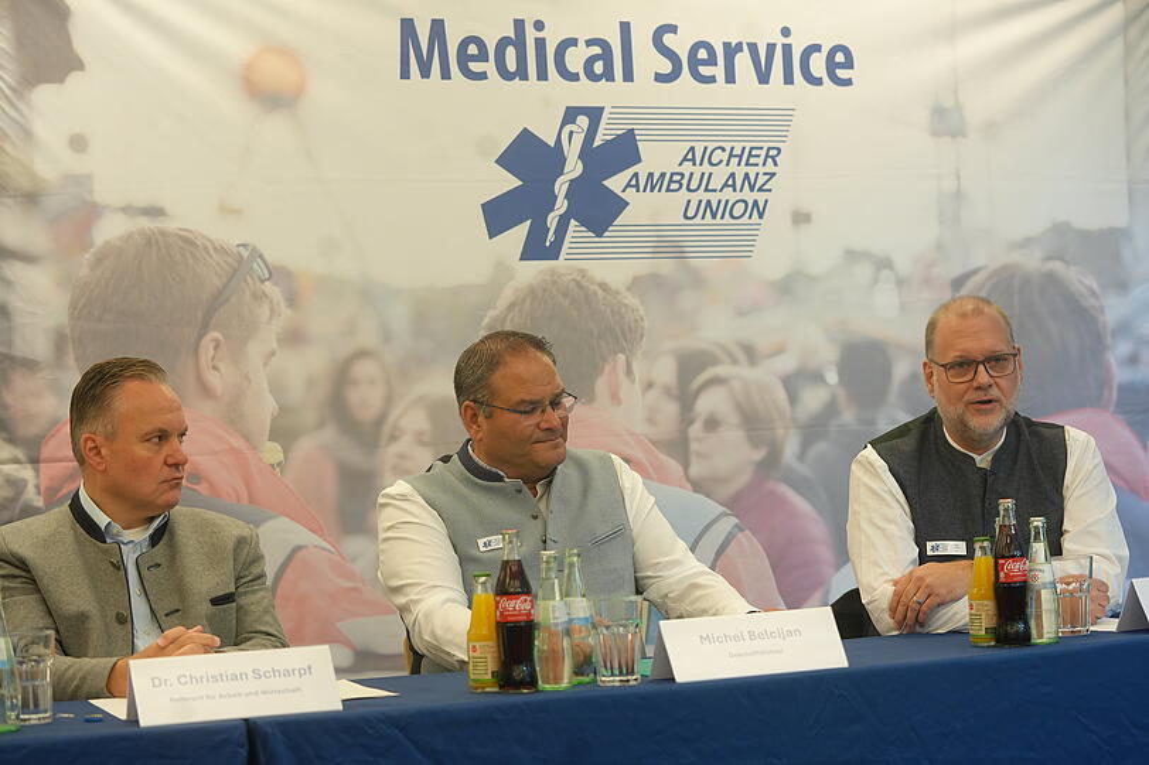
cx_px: 574
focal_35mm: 70
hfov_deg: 28.8
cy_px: 382
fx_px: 2234
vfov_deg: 19.4
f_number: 4
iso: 1600
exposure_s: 1/160
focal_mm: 70
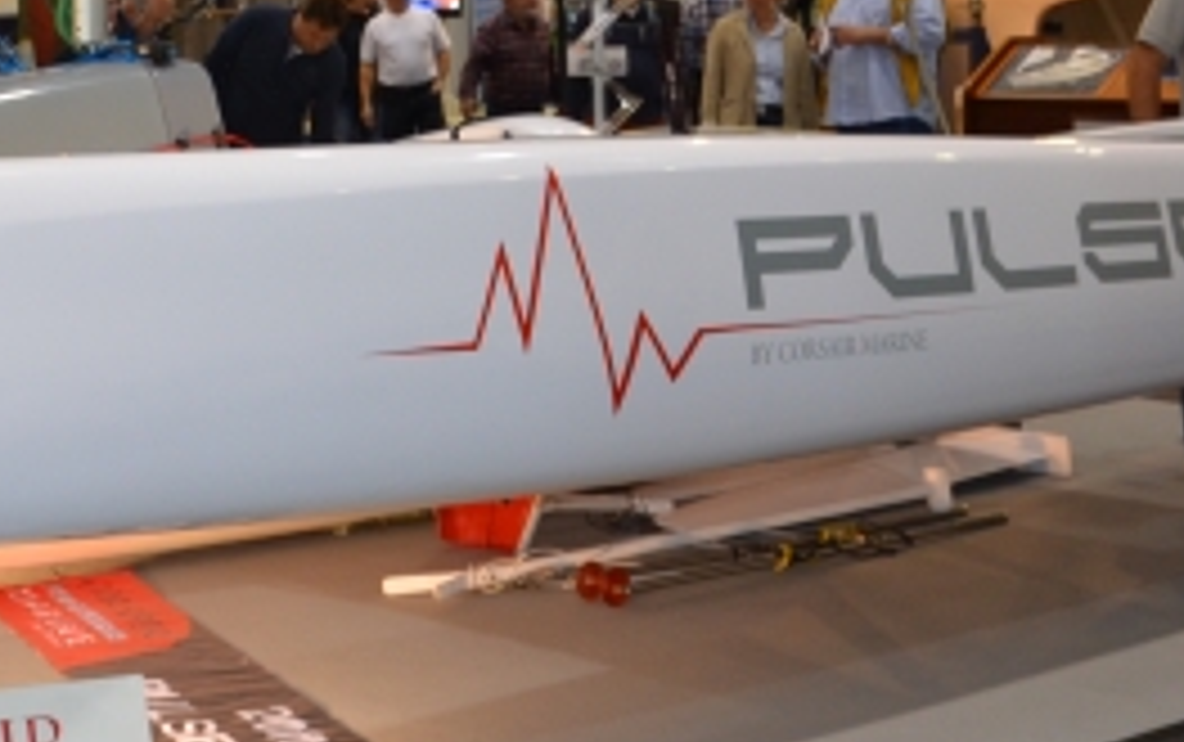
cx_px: 90
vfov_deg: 17.2
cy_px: -99
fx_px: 2358
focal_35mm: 73
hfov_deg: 27.1
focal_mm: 18
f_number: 3.5
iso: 500
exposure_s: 1/60
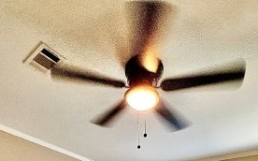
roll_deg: +0.6
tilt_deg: +0.7
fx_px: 225
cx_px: 108
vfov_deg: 29.9
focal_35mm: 32
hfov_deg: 59.4
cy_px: 218
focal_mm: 1.57
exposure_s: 1/60
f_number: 1.8
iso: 200
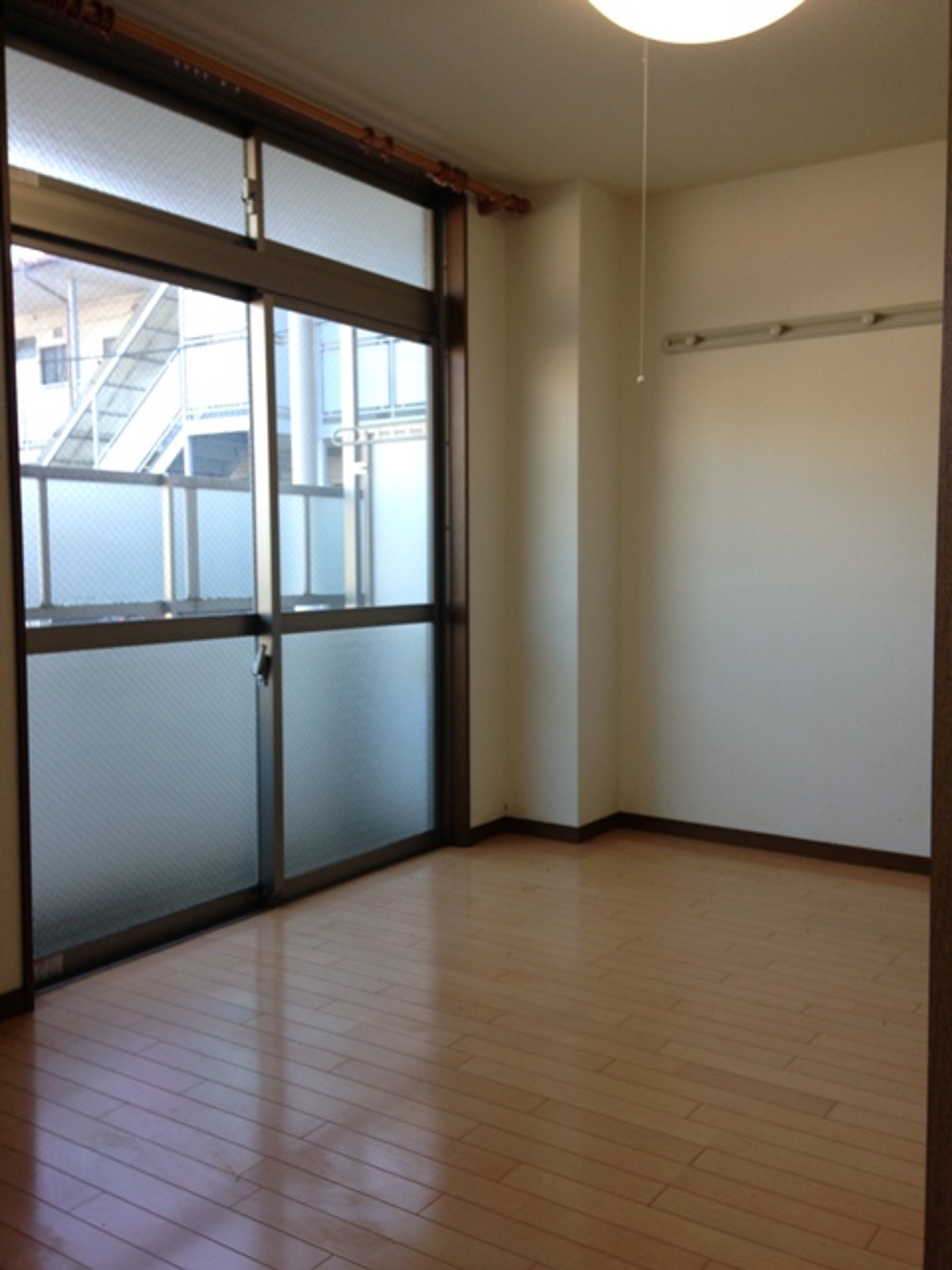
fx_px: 1210
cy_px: 635
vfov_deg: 55.4
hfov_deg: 42.9
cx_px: 476
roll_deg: +0.7
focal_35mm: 33
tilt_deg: -4.1
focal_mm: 4.12
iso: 50
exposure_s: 1/60
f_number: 2.4
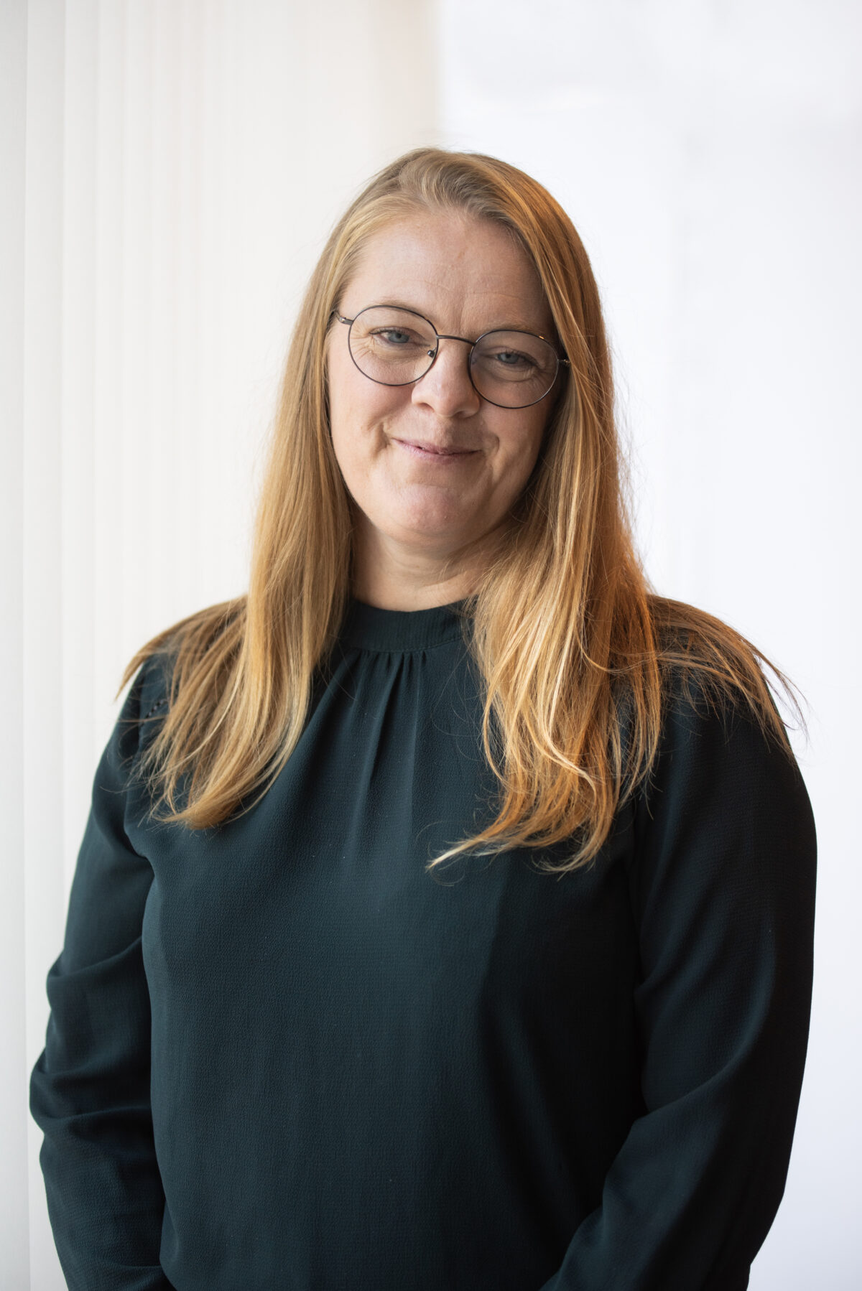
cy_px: 646
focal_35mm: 70
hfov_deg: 19.5
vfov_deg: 28.8
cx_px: 431
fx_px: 2512
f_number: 2.8
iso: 400
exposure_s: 1/500
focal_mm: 70
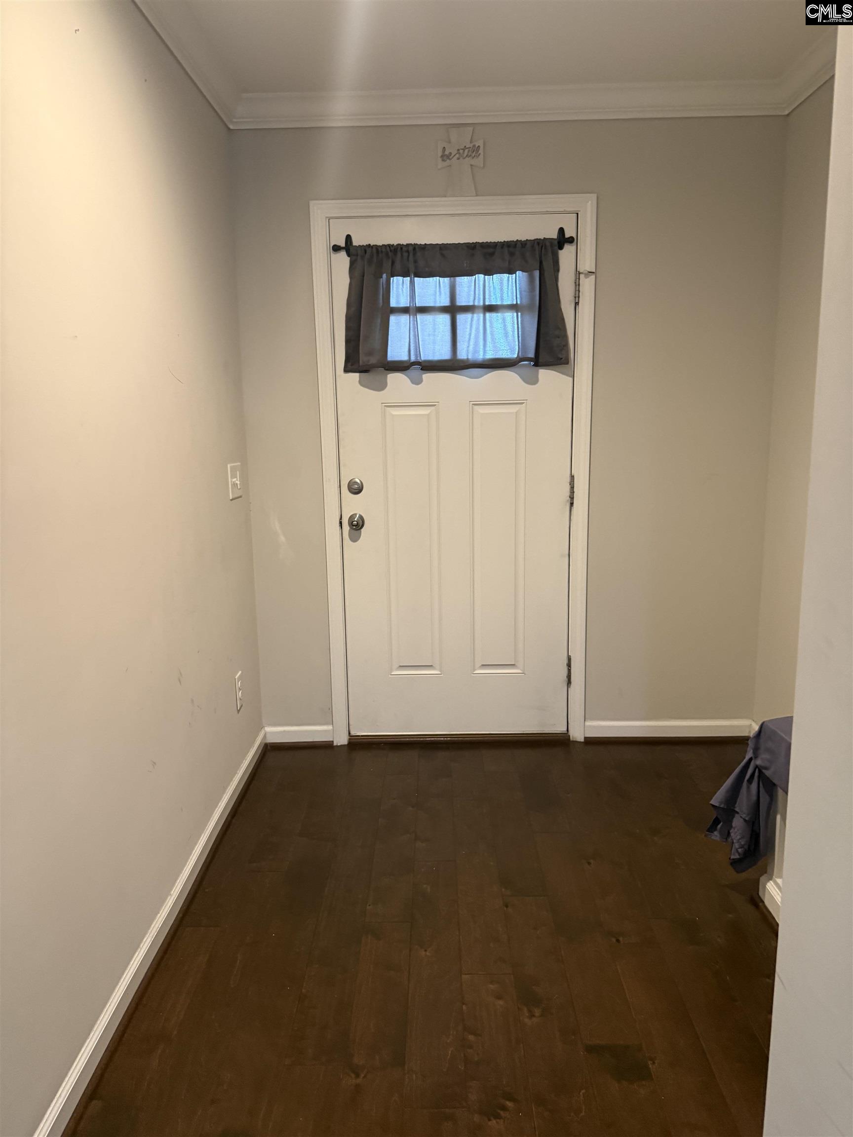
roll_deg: +0.0
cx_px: 426
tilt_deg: -8.8
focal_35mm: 24
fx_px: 789
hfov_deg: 56.8
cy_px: 568
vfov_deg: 71.6
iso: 400
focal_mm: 6.76
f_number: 1.78
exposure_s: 1/60
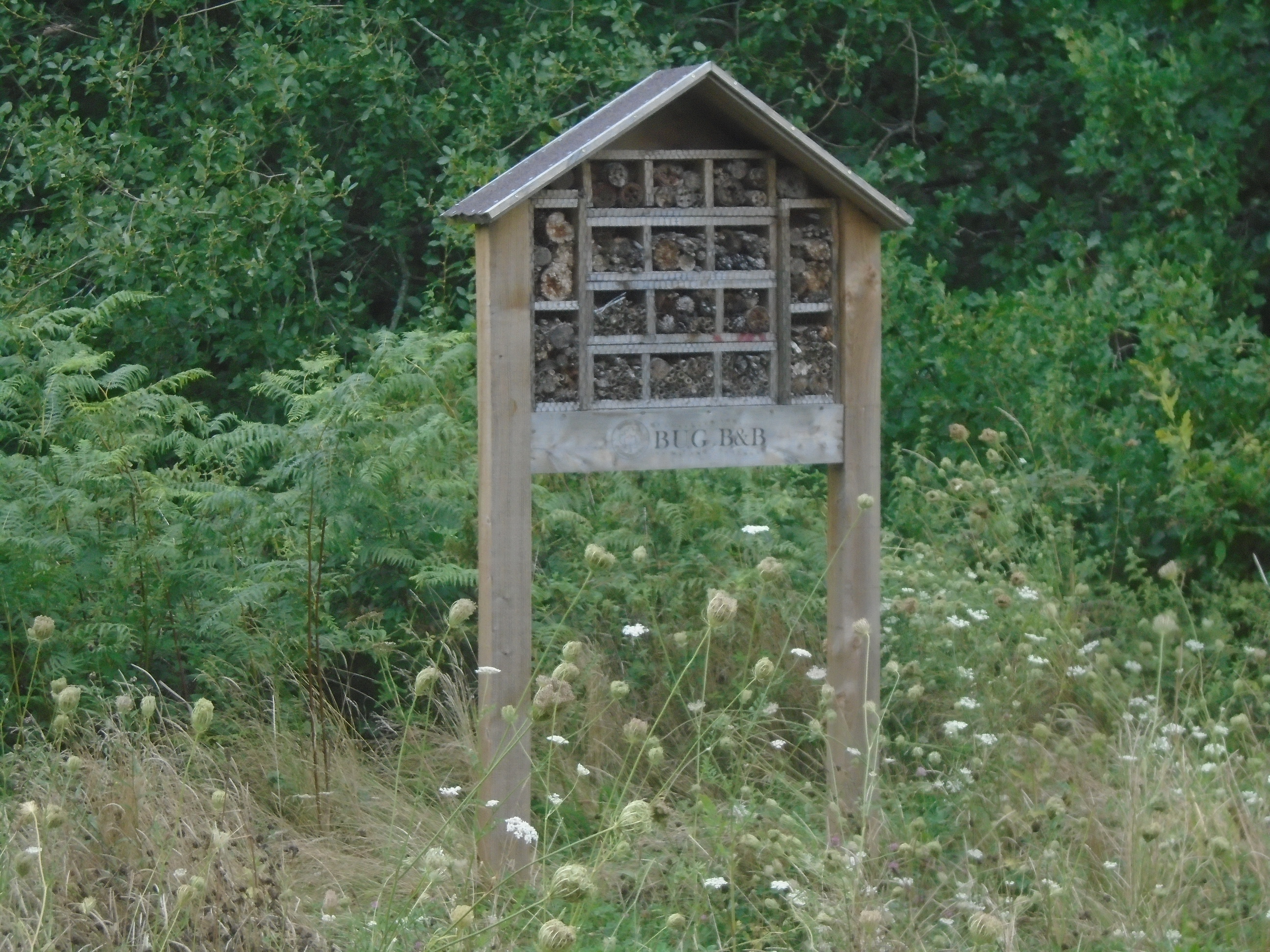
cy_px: 476
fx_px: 3412
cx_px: 635
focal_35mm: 93
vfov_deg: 15.9
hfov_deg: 21.1
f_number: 5.1
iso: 400
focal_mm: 16.4
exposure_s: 1/250
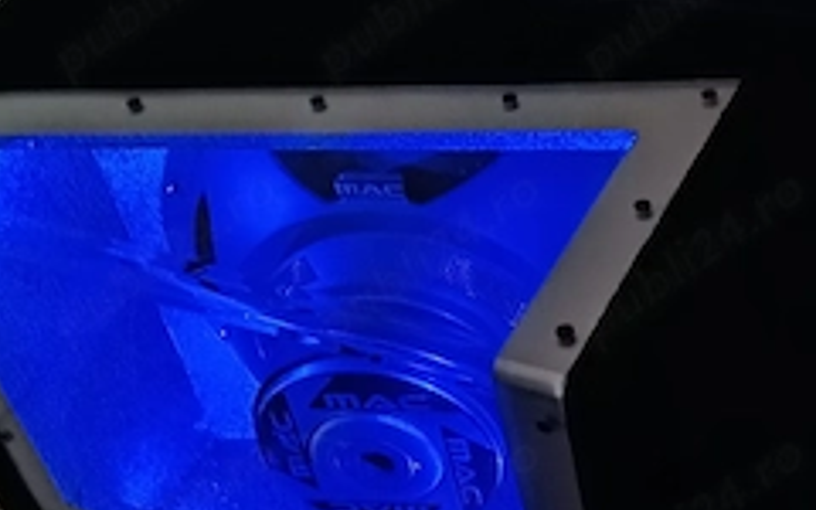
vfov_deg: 18.9
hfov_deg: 29.7
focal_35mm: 69
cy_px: 299
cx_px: 496
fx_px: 1534
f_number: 1.75
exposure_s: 1/14.3
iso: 8087
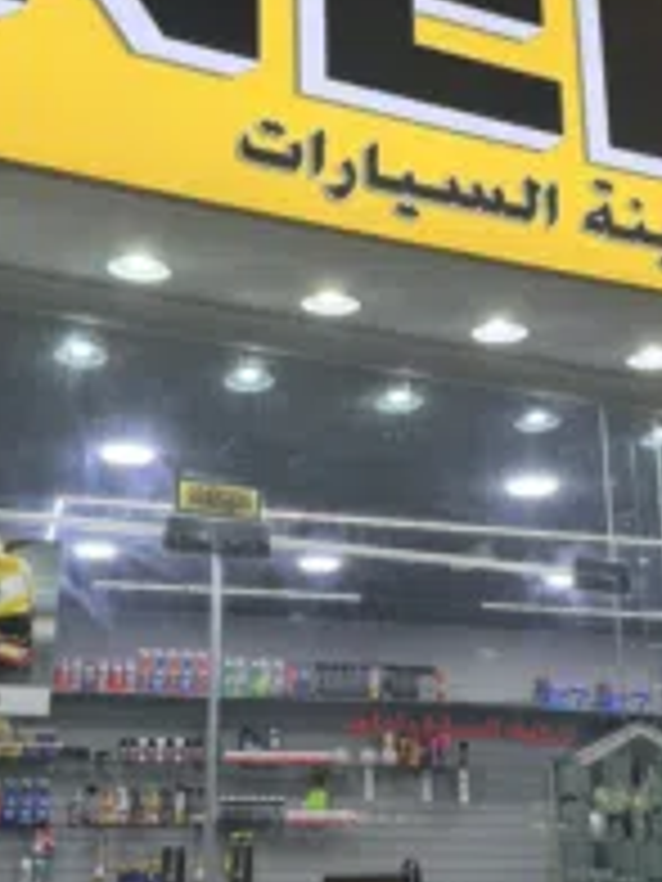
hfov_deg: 29.7
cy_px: 450
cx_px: 297
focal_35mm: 49
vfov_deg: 38.9
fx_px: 1249
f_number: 1.78
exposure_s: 1/121
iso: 64
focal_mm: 6.76
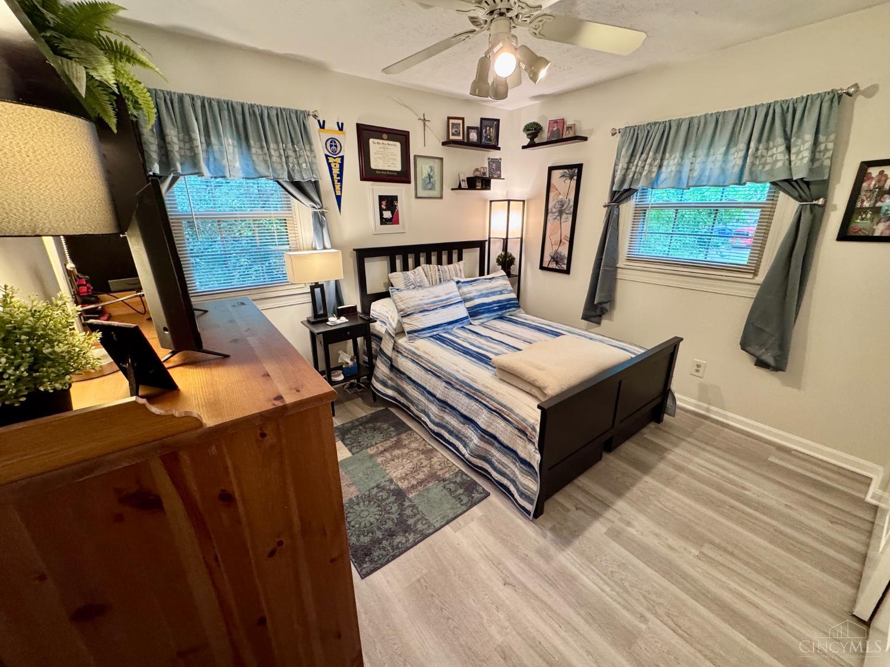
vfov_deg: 85.7
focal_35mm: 14
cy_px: 334
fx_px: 360
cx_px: 445
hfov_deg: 102.1
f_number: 2.2
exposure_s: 1/60
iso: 250
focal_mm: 2.22
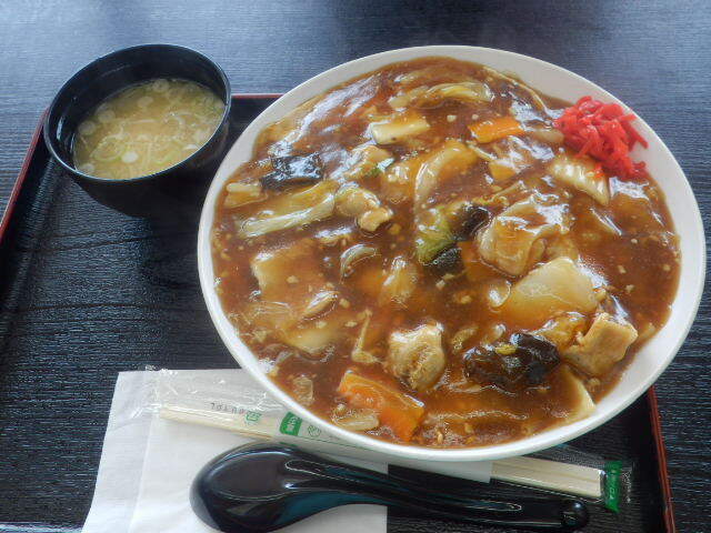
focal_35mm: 37
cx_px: 356
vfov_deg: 38.7
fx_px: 760
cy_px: 266
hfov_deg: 50.1
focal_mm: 6.6
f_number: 3.9
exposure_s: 1/40
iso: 100
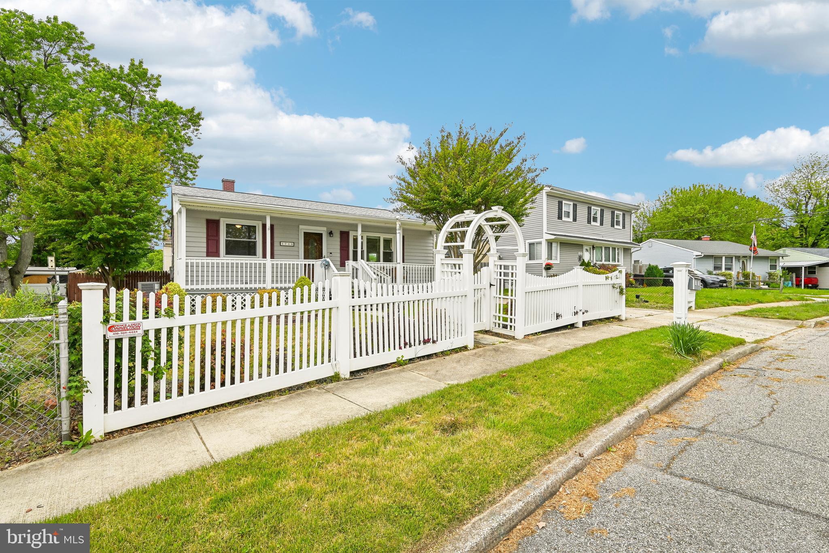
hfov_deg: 96.7
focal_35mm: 16
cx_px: 414
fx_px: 368
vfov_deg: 73.7
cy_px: 276
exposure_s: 1/200
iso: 100
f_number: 8
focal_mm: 16
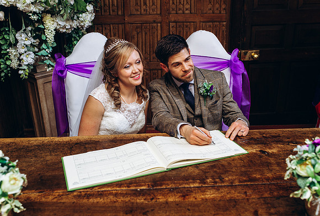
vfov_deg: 36.6
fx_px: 327
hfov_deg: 52.2
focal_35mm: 37
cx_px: 162
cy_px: 108
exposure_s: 1/80
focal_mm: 35
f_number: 4
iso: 250
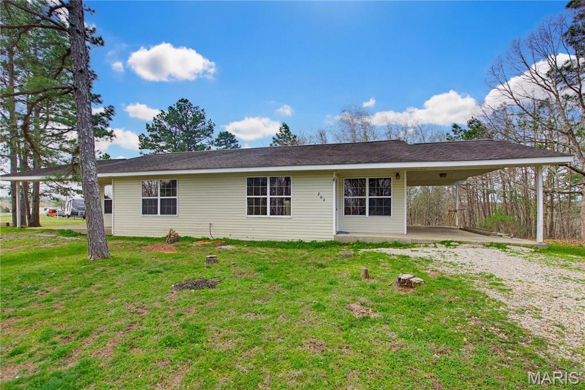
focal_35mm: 16
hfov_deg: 96.8
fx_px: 260
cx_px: 292
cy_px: 195
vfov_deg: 73.7
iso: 250
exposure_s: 1/125
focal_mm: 16
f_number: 6.3
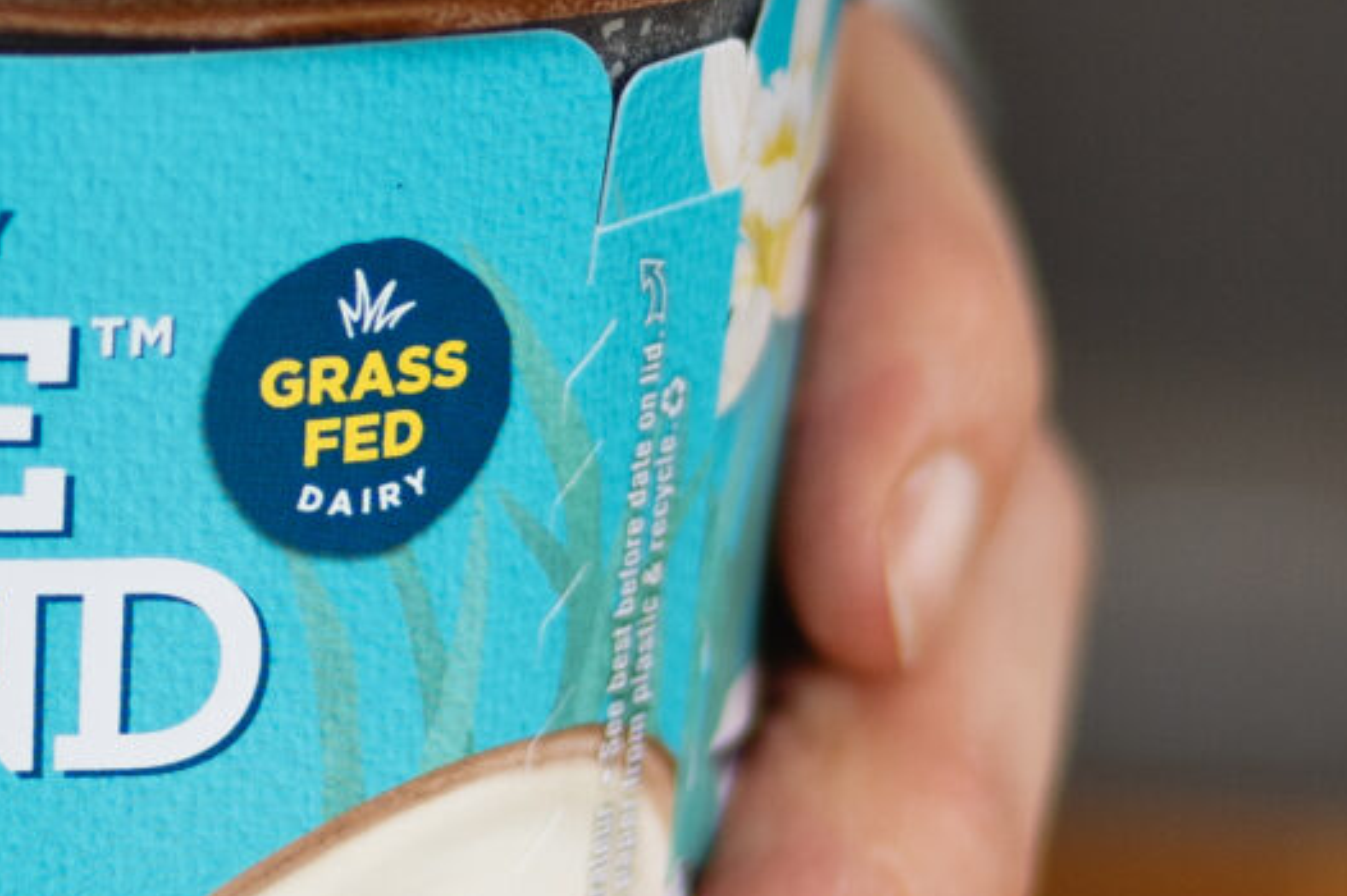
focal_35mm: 414
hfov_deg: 4.9
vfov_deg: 3.3
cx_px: -1257
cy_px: 109
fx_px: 15480
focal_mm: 85
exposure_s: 1/160
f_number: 2.2
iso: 320
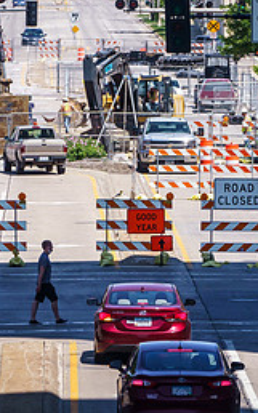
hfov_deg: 2.3
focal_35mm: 562
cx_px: 74
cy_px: 128
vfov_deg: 3.7
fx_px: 6330
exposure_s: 1/1000
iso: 640
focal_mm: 200
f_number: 7.1
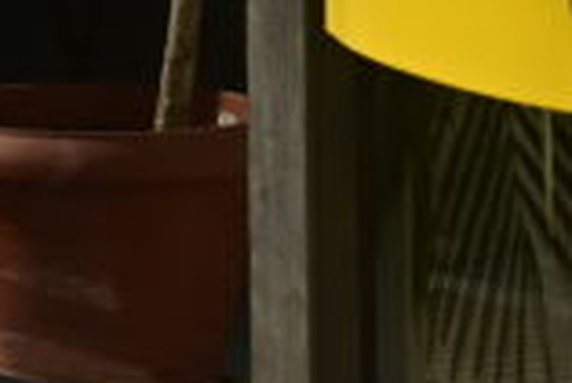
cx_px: -448
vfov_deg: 5.3
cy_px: -704
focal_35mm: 248
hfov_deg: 8.0
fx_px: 3941
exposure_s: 1/13000
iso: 400
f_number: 4
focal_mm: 32.5
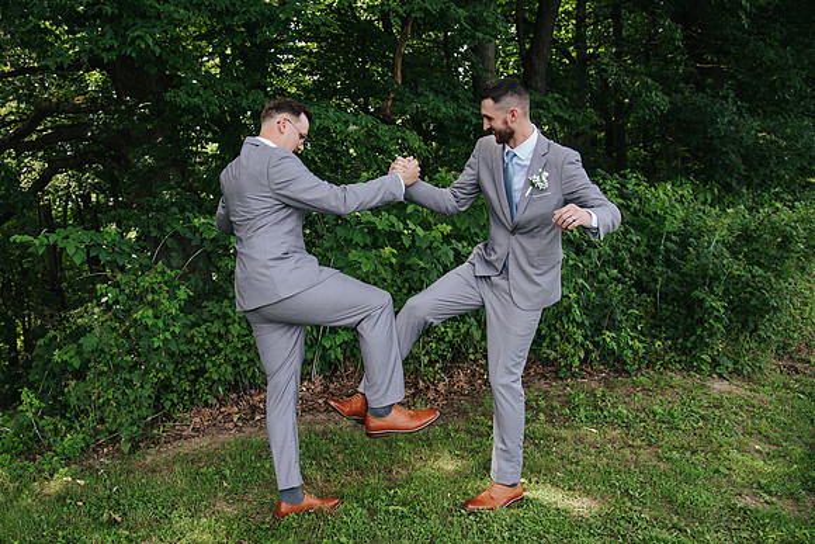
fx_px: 796
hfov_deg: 53.8
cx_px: 319
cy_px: 260
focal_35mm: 35
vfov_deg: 37.7
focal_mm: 28
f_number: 4
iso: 220
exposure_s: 1/200
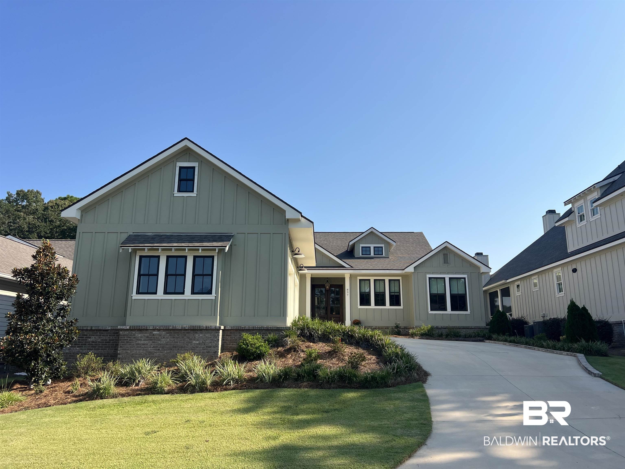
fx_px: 469
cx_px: 312
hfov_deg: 67.3
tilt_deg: +12.6
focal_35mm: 26
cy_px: 234
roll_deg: -0.6
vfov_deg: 53.1
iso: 50
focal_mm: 5.7
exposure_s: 1/4444
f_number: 1.5
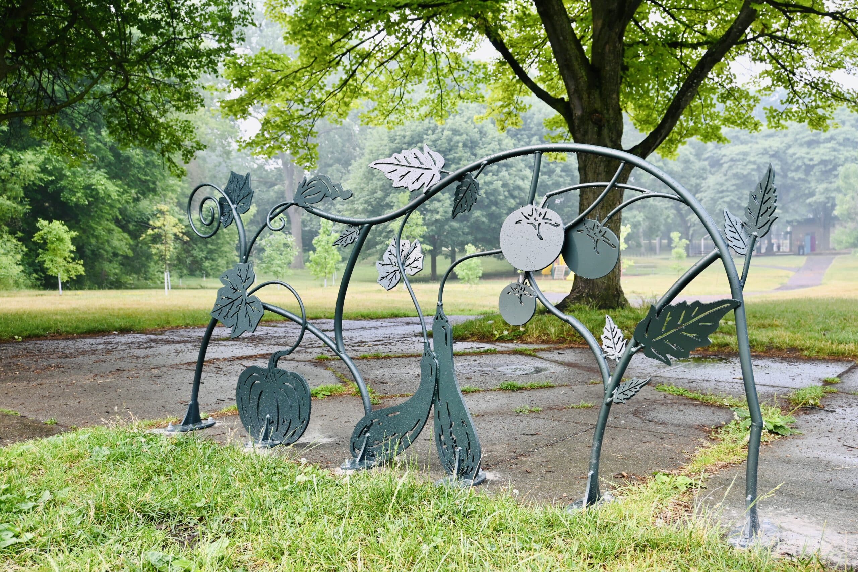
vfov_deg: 40.8
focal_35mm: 32
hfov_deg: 58.3
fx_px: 769
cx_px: 429
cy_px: 286
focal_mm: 21.5
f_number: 5
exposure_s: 1/250
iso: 200
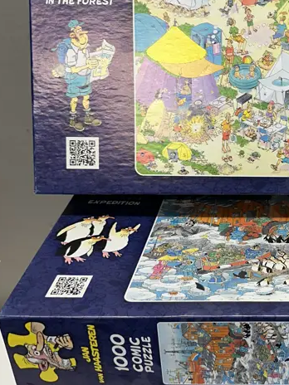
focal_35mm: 53
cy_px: 192
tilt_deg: -27.8
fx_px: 590
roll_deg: -0.6
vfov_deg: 36.2
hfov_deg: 26.0
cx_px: 294
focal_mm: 6.86
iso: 100
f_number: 1.78
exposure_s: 1/100
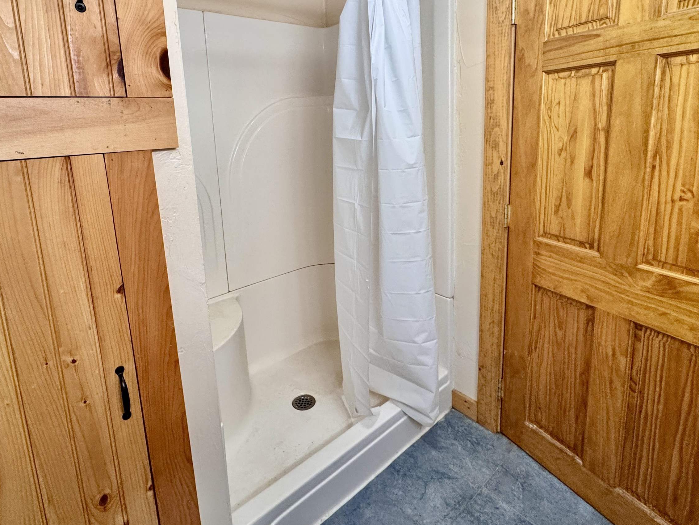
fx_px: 384
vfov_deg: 67.3
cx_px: 318
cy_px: 188
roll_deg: +3.0
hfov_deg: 84.5
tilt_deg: -10.3
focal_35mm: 19
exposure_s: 1/120
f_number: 2.2
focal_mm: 2.22
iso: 250
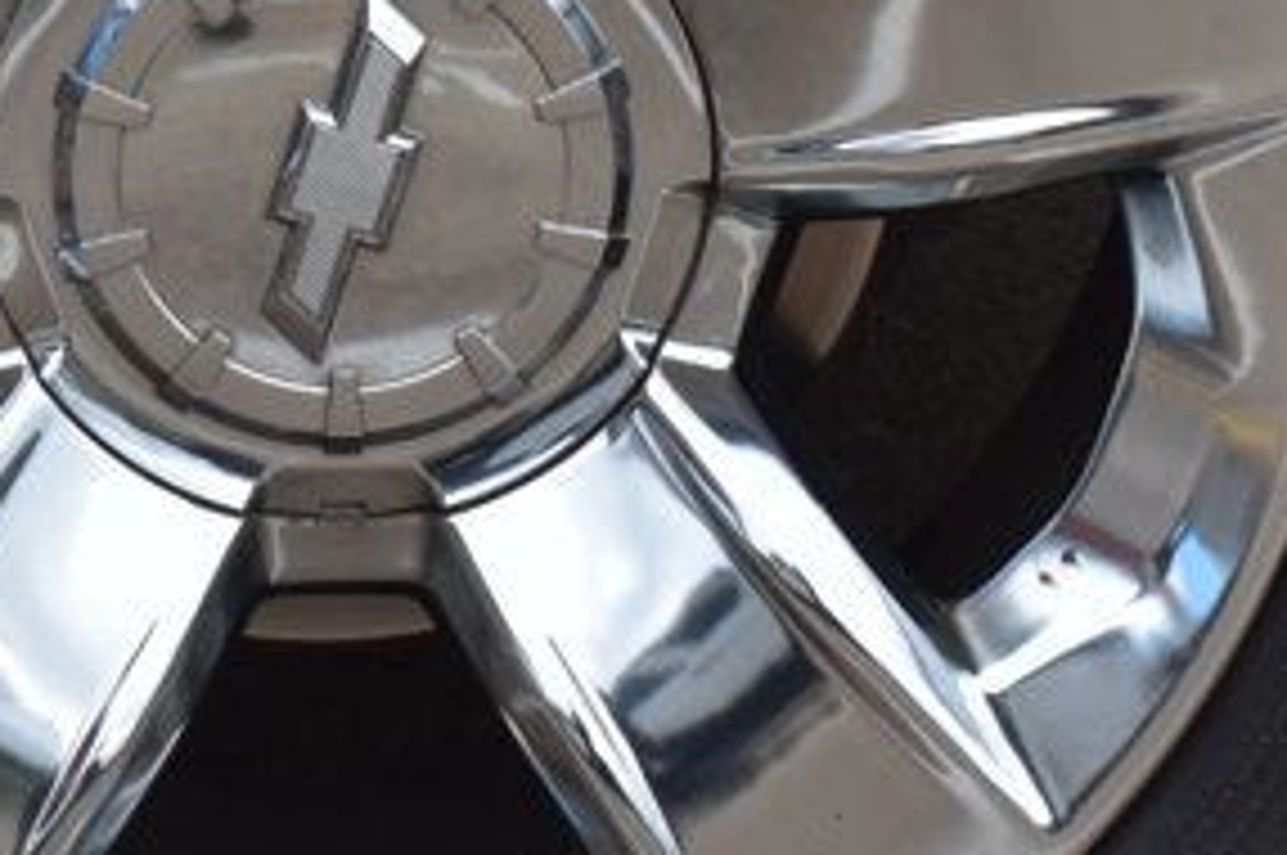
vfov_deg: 5.3
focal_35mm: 258
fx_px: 9213
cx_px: 374
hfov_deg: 8.0
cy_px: 117
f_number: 10
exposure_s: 1/250
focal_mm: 48
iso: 400
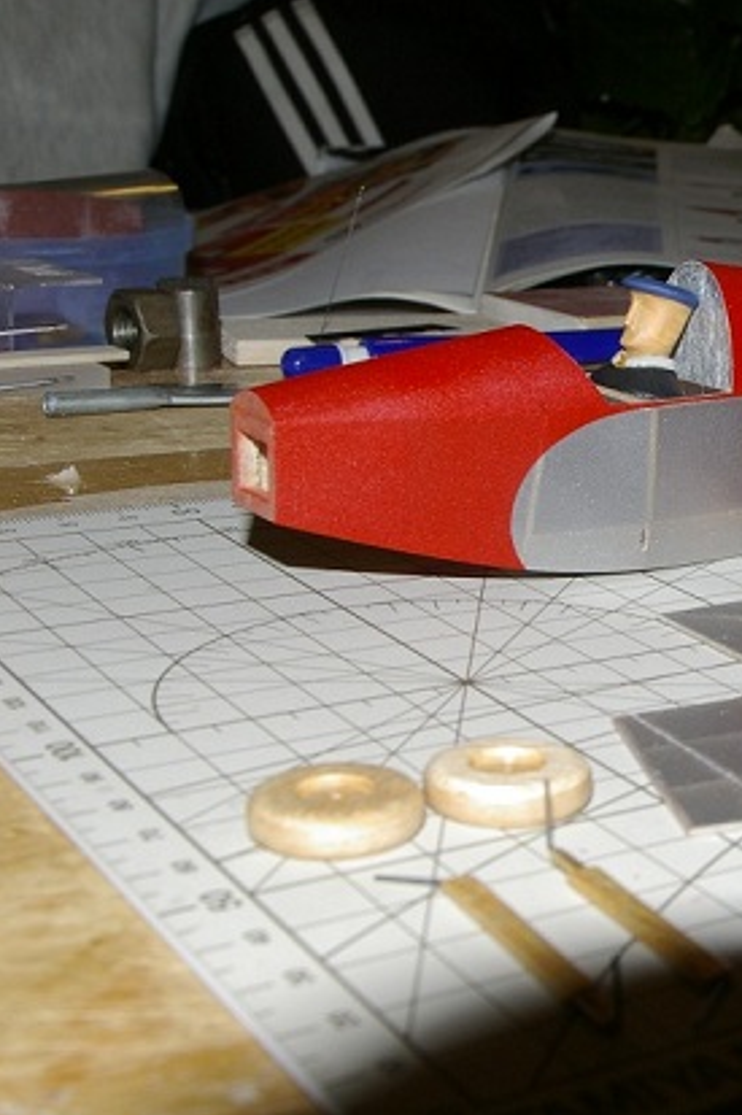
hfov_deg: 17.3
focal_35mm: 76
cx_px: 849
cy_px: 559
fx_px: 2344
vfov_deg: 26.7
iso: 400
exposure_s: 1/45
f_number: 16
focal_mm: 33
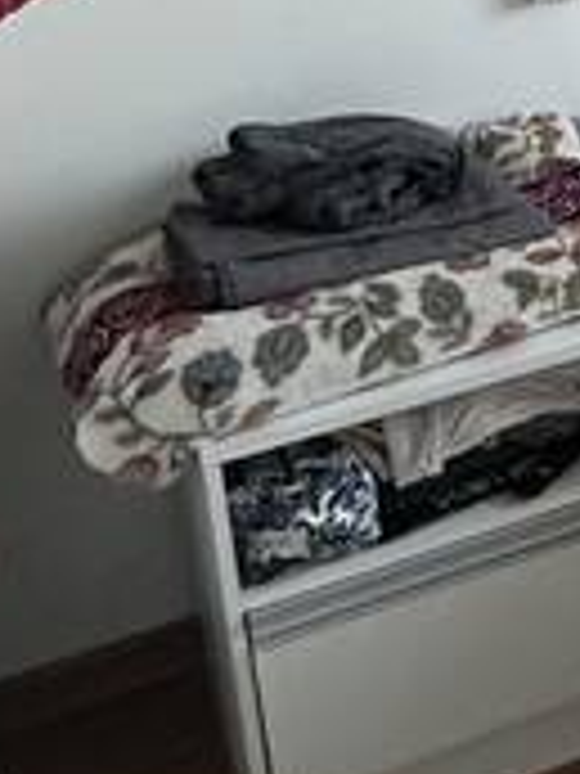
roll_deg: +2.7
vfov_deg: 20.6
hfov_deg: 14.7
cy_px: -189
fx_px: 1966
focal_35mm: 88
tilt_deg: -11.0
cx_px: 1052
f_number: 2.2
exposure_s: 1/60
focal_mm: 2.22
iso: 320
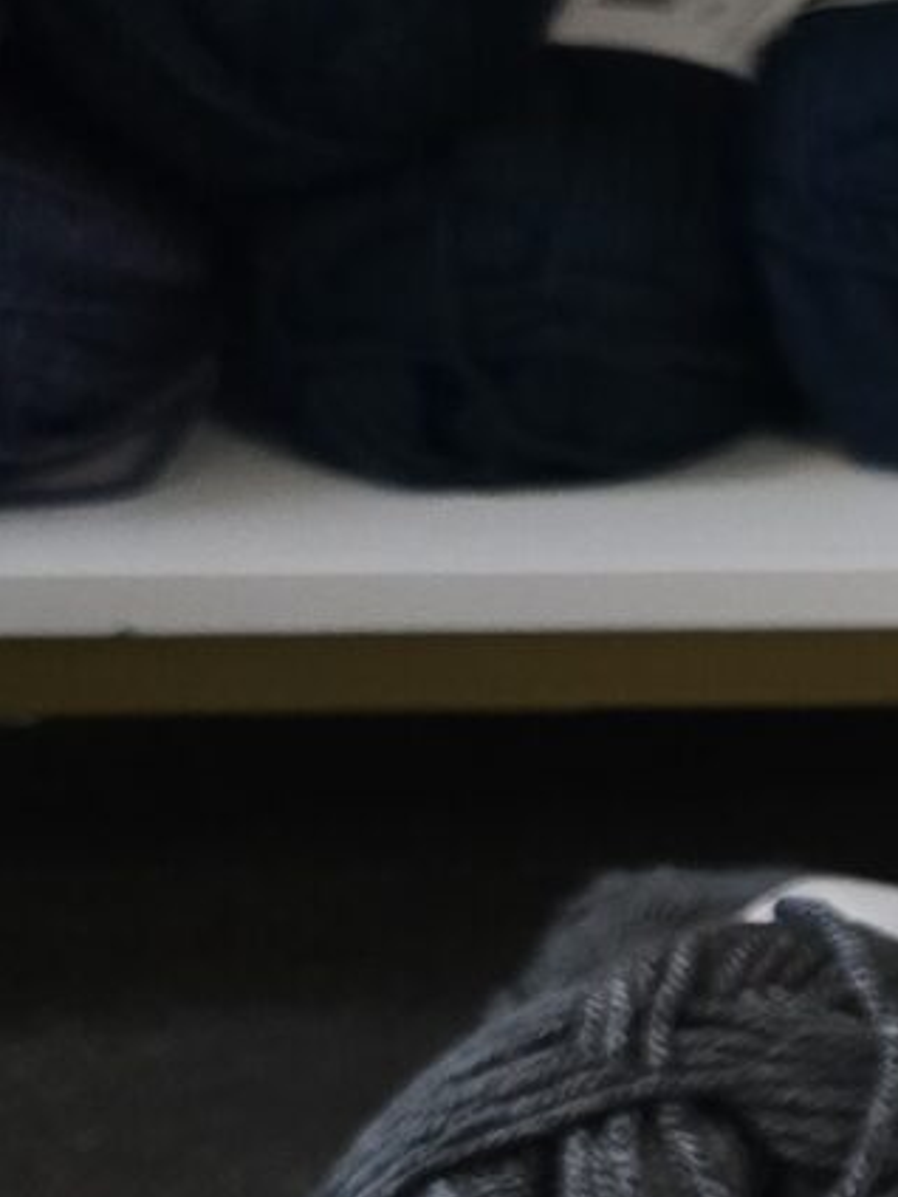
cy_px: 971
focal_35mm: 139
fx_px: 4808
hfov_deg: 8.9
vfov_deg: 14.1
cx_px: 2640
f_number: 1.7
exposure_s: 1/120
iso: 500
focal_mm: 6.3
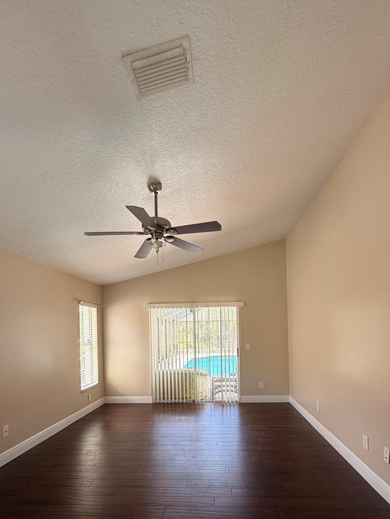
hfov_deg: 71.6
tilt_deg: +0.1
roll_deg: +0.7
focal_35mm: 18
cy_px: 333
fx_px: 270
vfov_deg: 85.6
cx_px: 206
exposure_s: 1/121
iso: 100
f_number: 2.2
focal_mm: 2.22
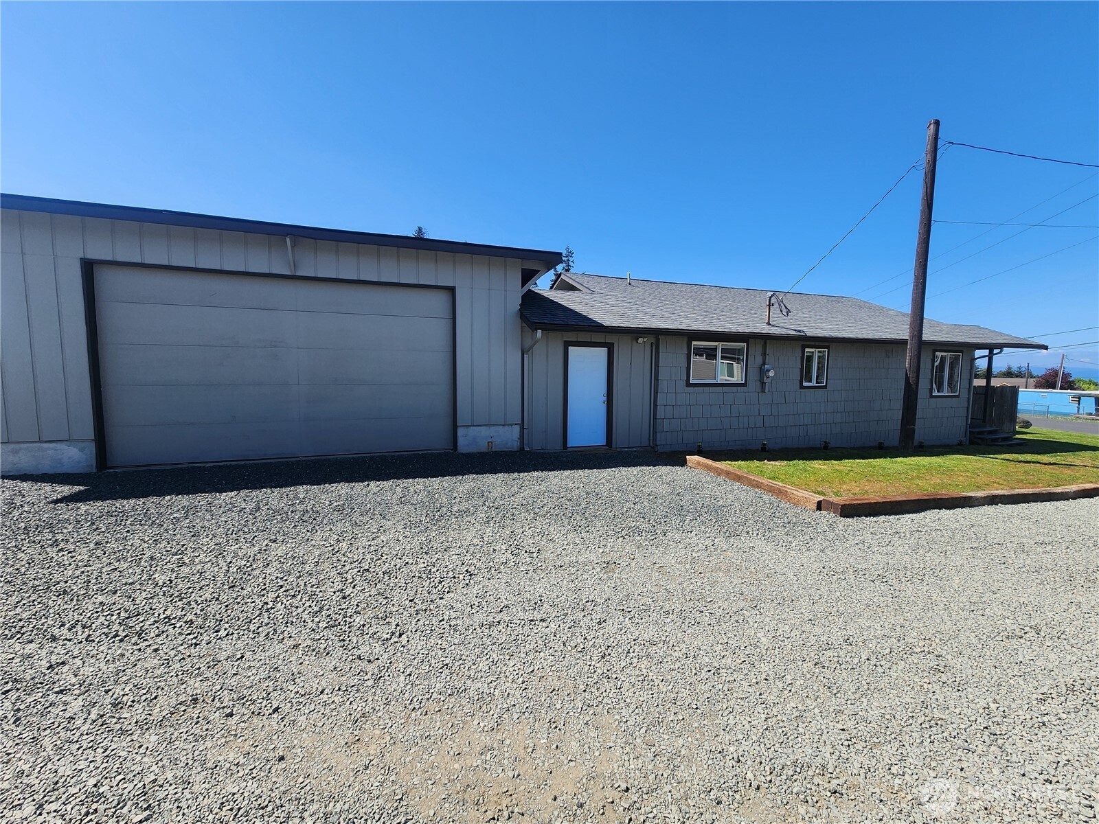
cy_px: 412
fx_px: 413
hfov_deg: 106.2
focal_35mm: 13
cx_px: 550
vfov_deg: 89.9
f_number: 2.2
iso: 50
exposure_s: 1/1668
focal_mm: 2.2
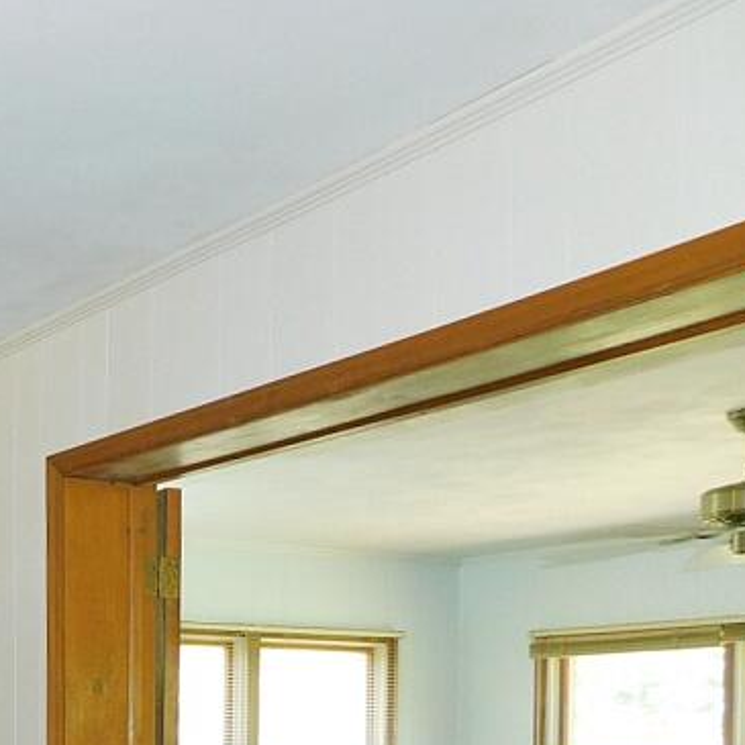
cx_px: -239
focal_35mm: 57
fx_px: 1388
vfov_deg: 28.0
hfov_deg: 25.6
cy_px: 767
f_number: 3
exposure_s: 1/30
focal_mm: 4
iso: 200
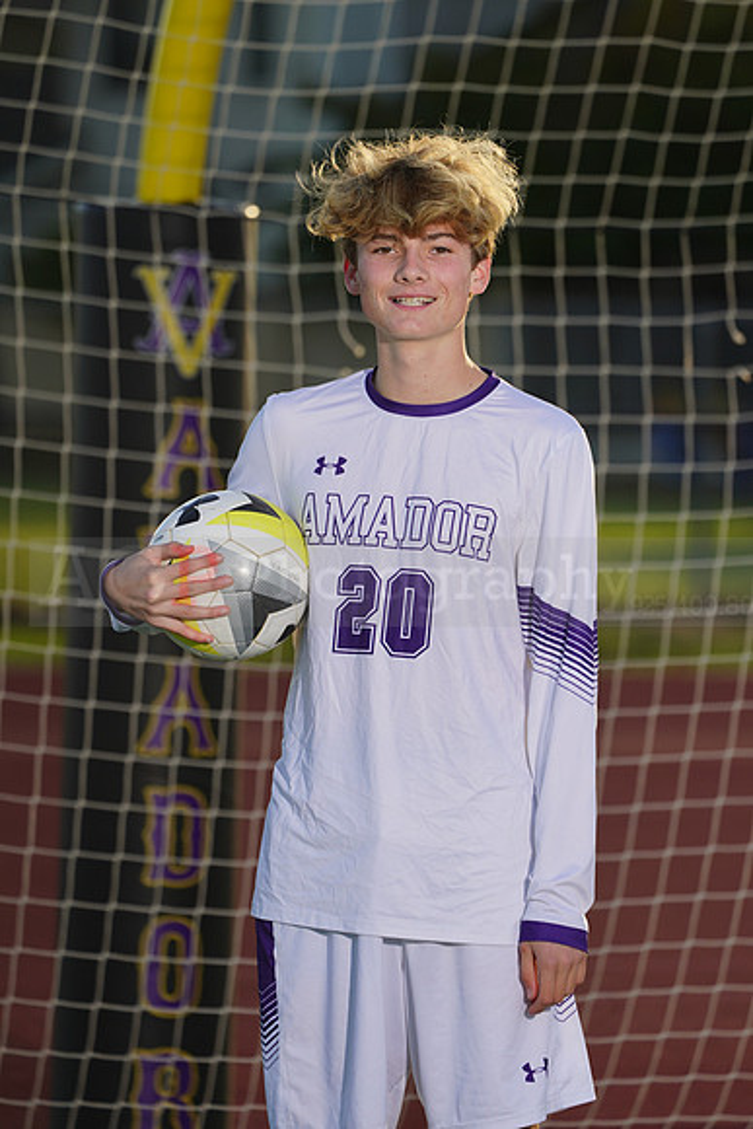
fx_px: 11883
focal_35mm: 379
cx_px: 376
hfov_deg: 3.6
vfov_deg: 5.4
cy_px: 564
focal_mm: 379
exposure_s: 1/200
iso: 100
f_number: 8
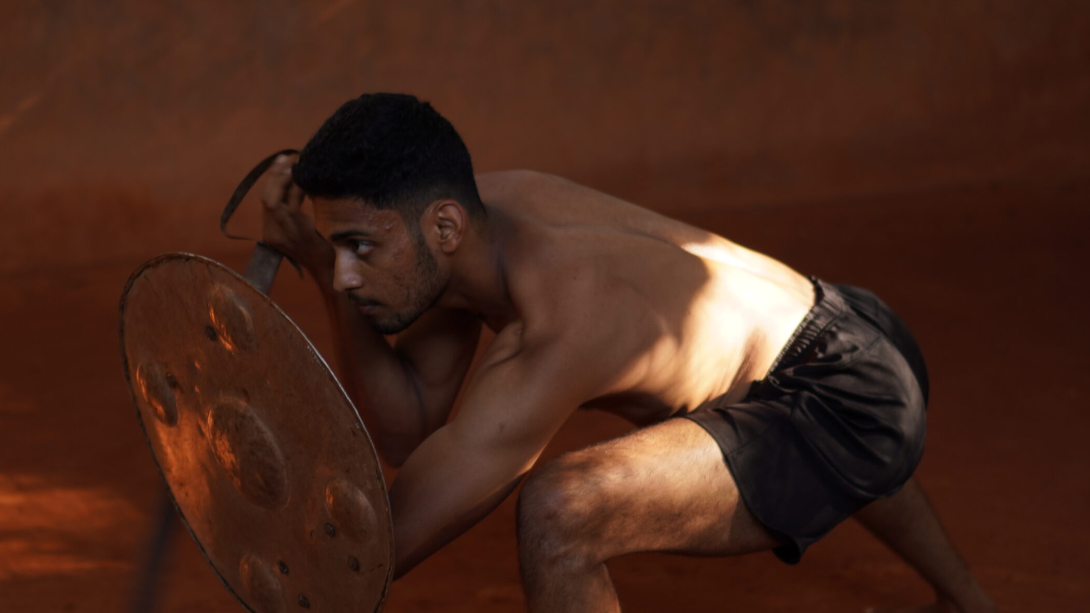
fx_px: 2775
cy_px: 372
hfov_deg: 22.2
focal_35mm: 96
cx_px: 453
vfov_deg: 12.6
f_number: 1.8
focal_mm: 50
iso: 100
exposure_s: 1/100
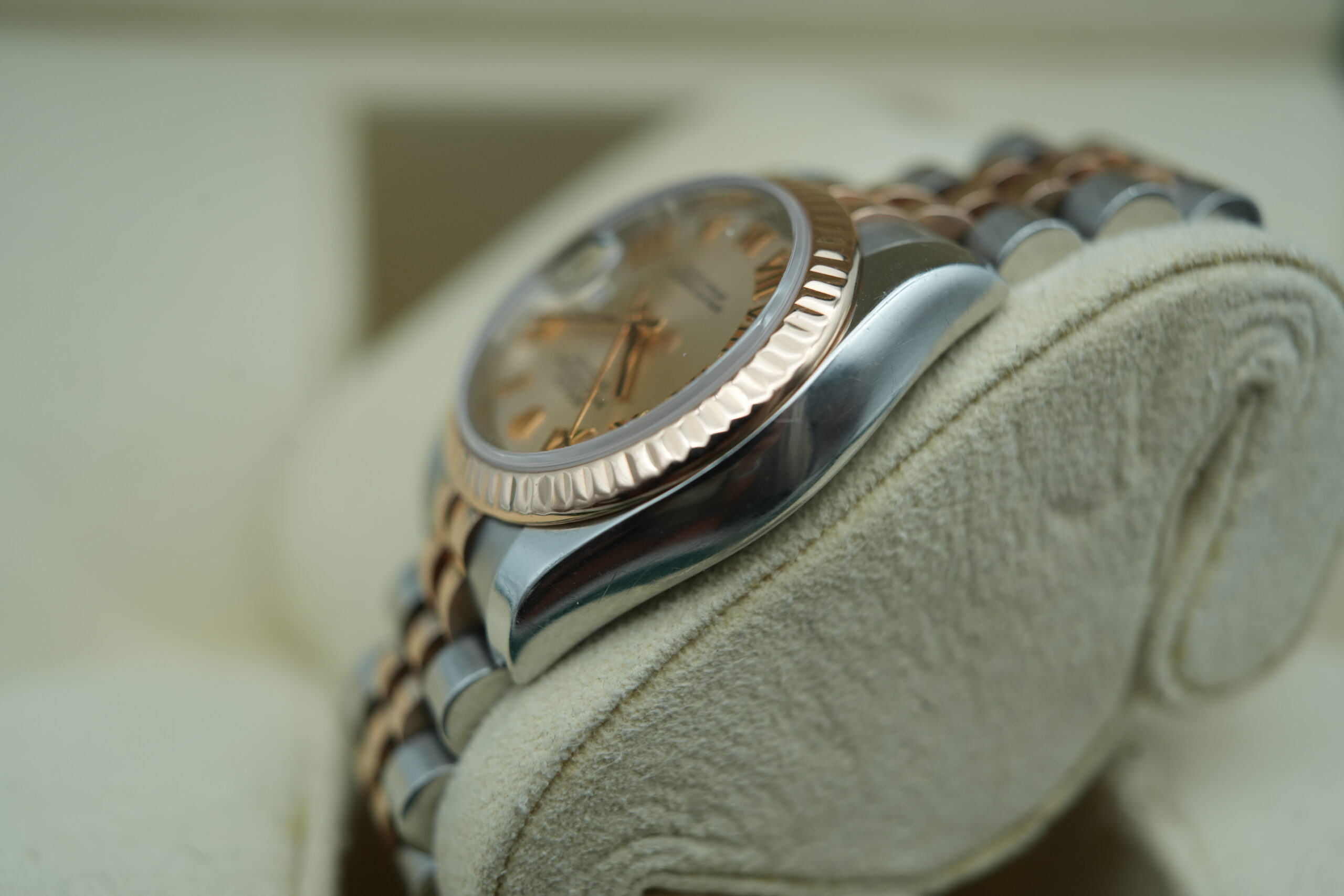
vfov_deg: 37.9
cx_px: 672
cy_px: 448
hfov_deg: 54.4
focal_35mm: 35
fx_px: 1307
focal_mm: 35
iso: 400
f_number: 5
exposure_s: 1/250
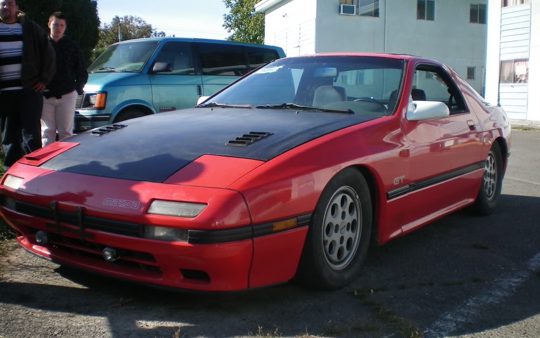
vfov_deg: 29.9
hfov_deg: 46.2
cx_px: 273
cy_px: 170
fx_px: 633
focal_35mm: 43
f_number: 3.1
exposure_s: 1/500
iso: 64
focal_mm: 6.3
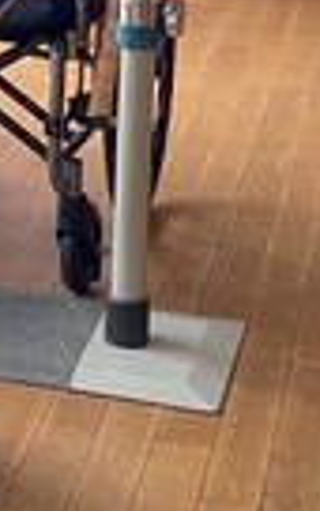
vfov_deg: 14.0
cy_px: -105
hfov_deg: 8.6
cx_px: -290
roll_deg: +0.9
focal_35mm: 145
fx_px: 2023
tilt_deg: -7.7
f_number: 2.4
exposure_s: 1/100
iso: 32
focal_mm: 3.3
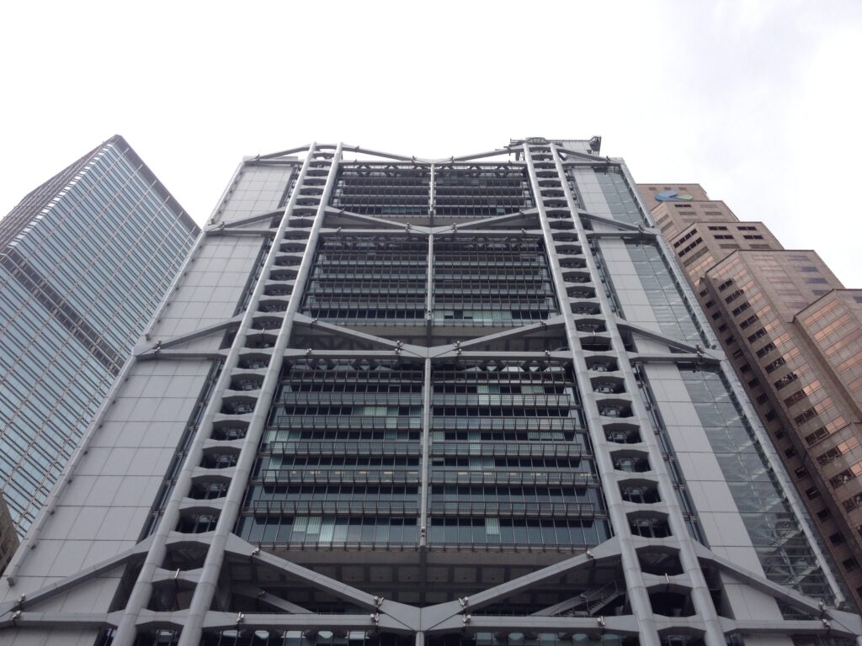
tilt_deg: +55.9
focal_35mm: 35
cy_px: 323
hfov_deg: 52.6
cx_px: 431
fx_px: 872
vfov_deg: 40.7
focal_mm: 4.28
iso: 50
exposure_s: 1/1151
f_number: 2.4
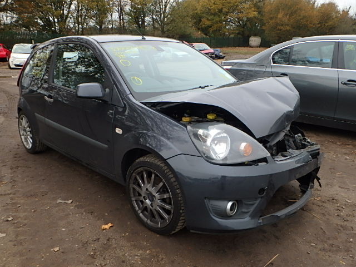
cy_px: 134
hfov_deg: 61.7
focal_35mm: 29
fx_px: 298
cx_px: 178
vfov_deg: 48.2
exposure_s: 1/80
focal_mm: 5.2
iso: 125
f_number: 4.6
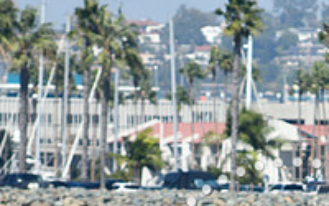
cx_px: 294
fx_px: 7935
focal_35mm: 885
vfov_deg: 1.5
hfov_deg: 2.4
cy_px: 312
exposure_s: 1/500
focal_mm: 200
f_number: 8
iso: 110
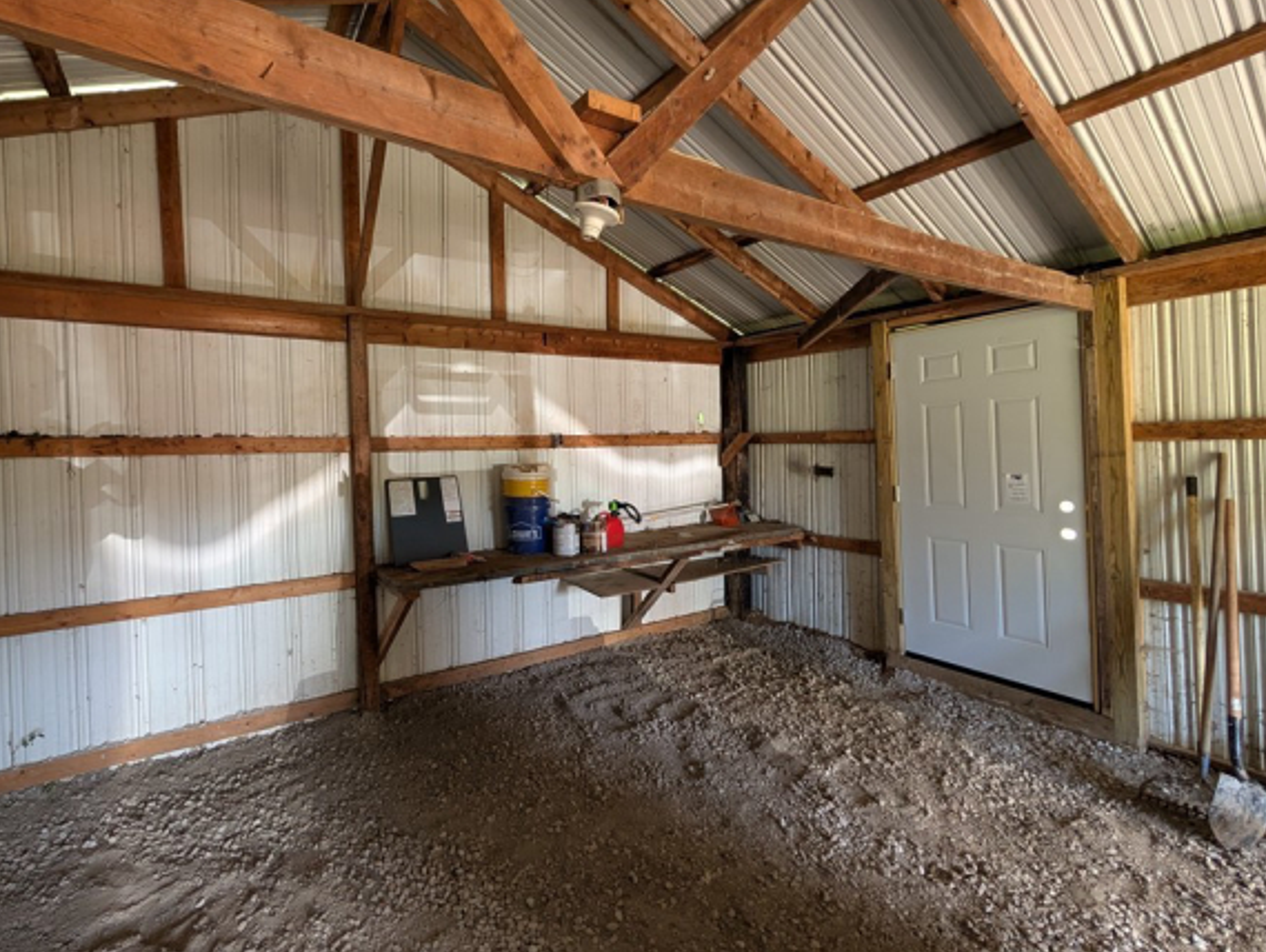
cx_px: 563
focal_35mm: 14
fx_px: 513
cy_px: 444
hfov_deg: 101.6
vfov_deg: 85.7
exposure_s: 1/117
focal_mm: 2.02
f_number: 1.7
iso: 236
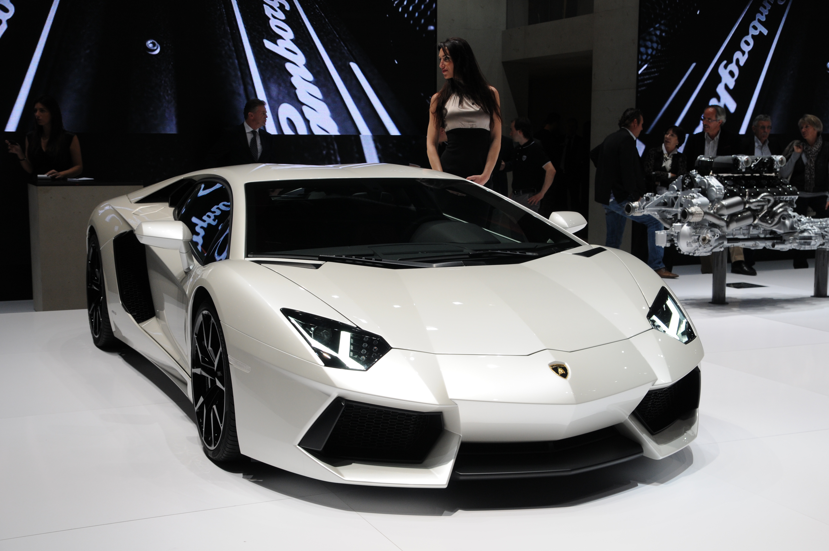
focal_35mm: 48
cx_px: 414
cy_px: 276
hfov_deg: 41.2
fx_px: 1104
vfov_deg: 28.0
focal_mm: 32
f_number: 9.5
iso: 400
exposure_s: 1/350
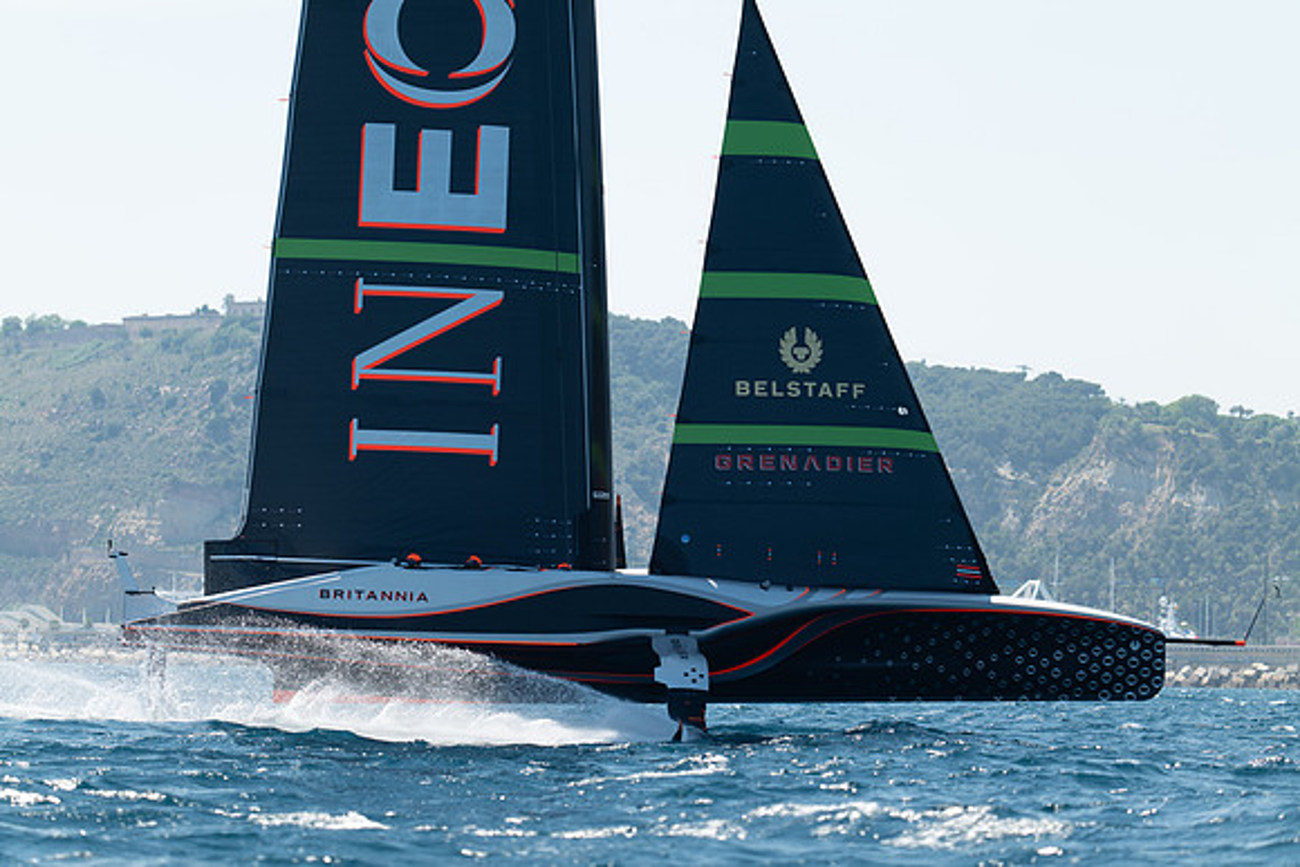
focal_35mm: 200
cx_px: 650
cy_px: 434
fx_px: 7224
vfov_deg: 6.9
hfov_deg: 10.3
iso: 100
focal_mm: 200
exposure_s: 1/1000
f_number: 3.5
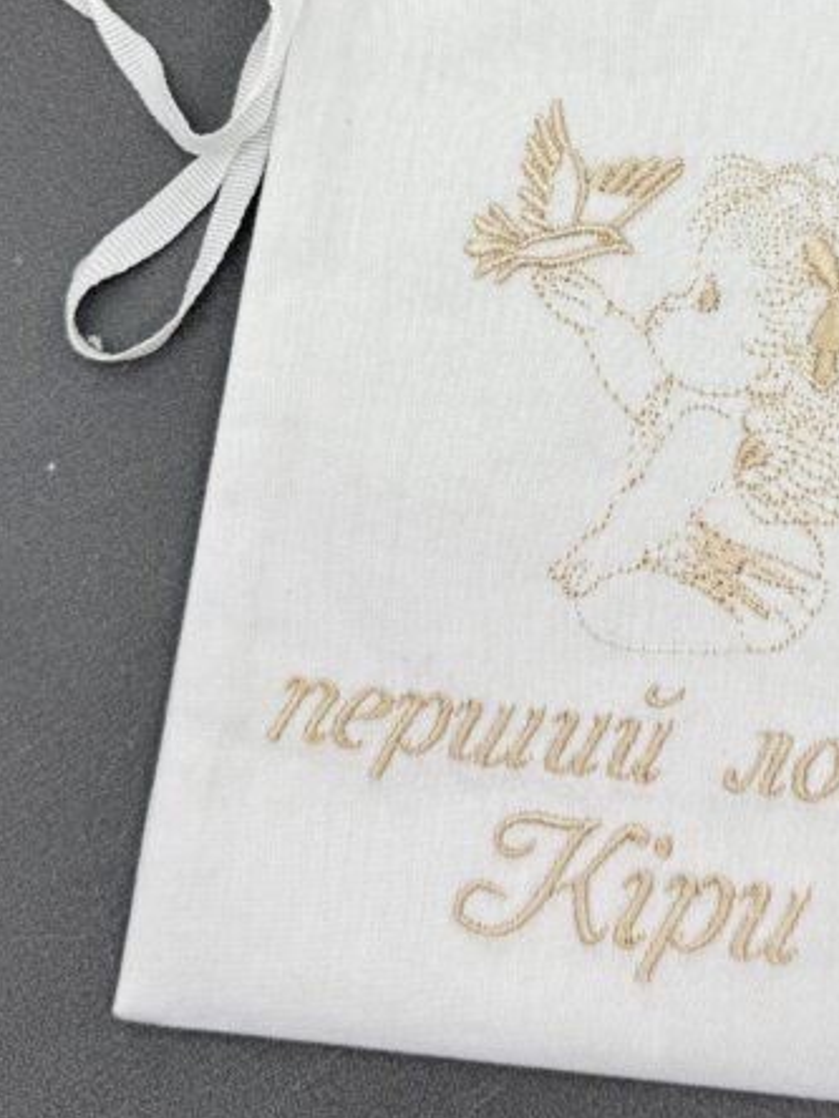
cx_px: 642
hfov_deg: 26.6
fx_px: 1745
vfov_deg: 33.9
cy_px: 146
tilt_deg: -77.2
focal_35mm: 54
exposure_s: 1/604
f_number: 1.78
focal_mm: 6.76
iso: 80
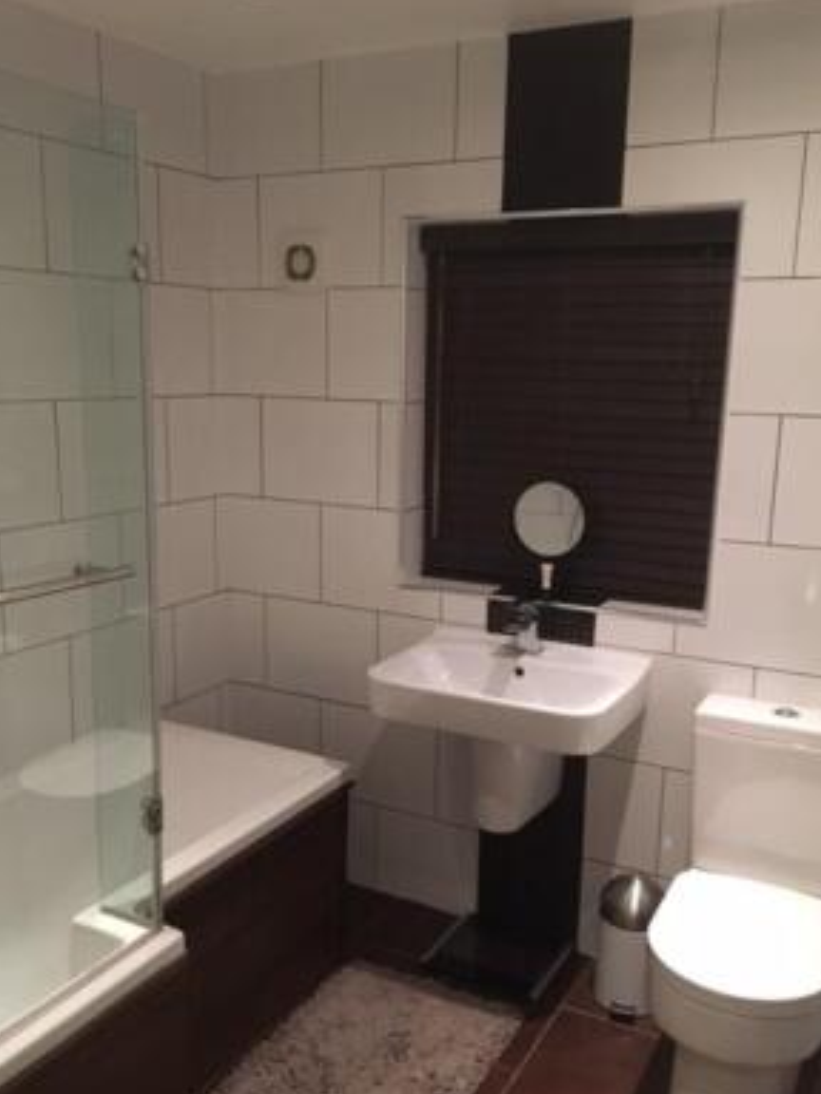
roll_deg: -0.6
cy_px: 591
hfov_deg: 42.9
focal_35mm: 33
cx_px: 399
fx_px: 1044
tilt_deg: -13.1
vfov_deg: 55.3
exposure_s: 1/17
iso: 250
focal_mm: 4.15
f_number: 2.2
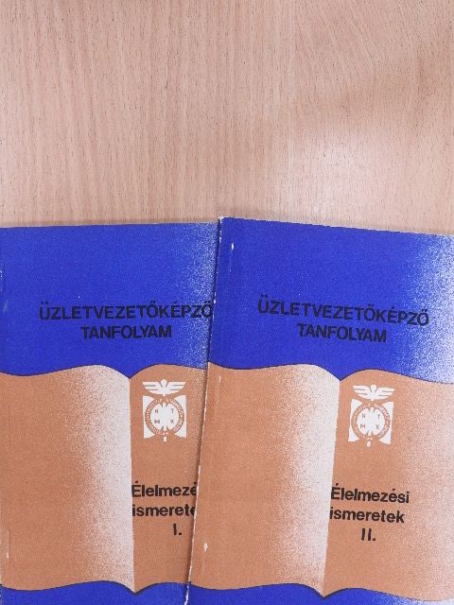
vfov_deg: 42.1
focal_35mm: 45
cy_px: 302
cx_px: 227
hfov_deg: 32.2
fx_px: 787
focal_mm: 8.1
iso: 360
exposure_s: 1/60
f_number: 4
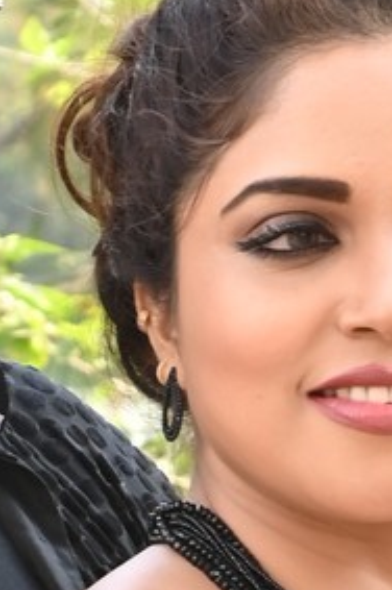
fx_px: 7744
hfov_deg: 2.9
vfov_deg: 4.3
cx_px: 15
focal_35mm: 473
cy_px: 924
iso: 640
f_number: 7.1
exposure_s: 1/250
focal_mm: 58
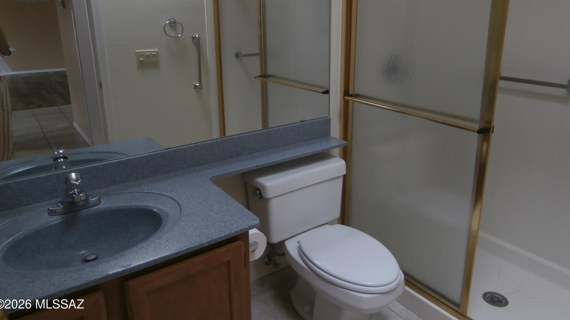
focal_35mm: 27
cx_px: 288
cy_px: 104
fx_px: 408
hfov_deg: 69.9
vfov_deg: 42.3
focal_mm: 4.2
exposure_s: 1/10
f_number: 3
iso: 100
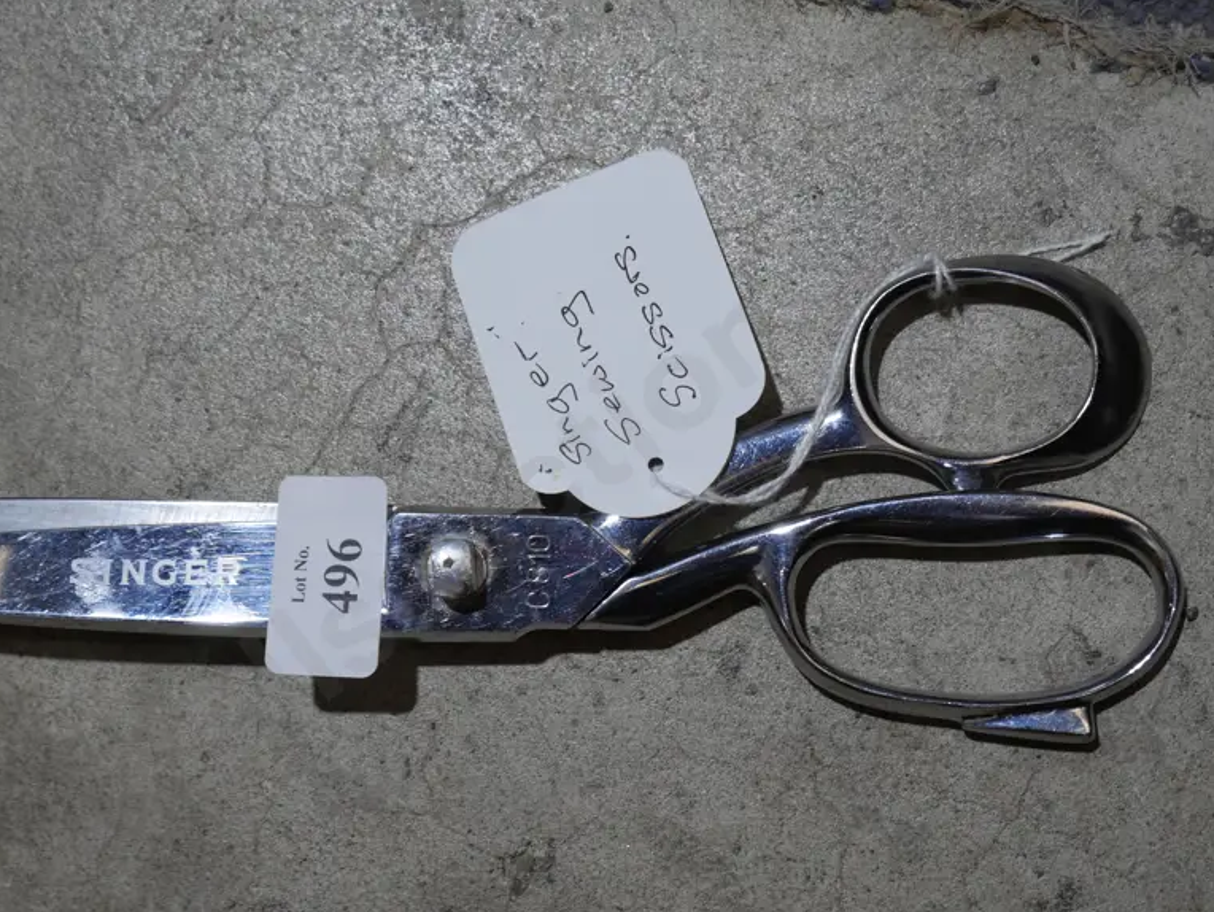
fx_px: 2351
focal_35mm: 67
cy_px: 533
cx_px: 491
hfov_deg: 28.9
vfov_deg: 21.9
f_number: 5.3
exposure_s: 1/60
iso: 250
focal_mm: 25
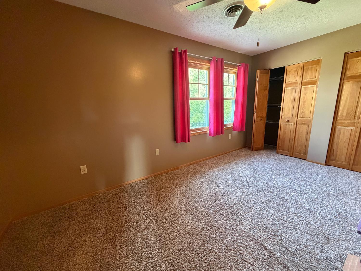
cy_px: 136
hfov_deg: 102.1
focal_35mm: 14
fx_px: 146
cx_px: 180
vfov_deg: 85.7
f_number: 2.2
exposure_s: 1/60
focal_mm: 2.22
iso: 640
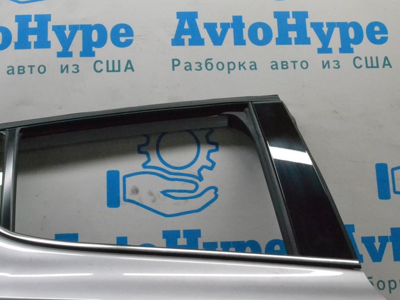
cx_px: 168
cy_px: 145
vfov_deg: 29.1
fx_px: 578
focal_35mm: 50
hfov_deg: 38.1
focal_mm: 26
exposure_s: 1/100
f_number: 20
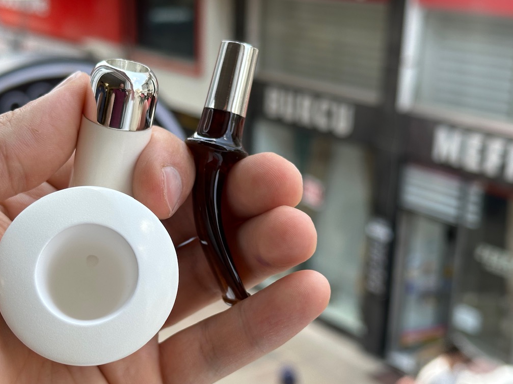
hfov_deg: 31.7
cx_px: 228
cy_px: 217
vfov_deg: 24.0
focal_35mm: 61
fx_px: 904
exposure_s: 1/399
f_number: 1.78
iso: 64
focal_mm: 6.86
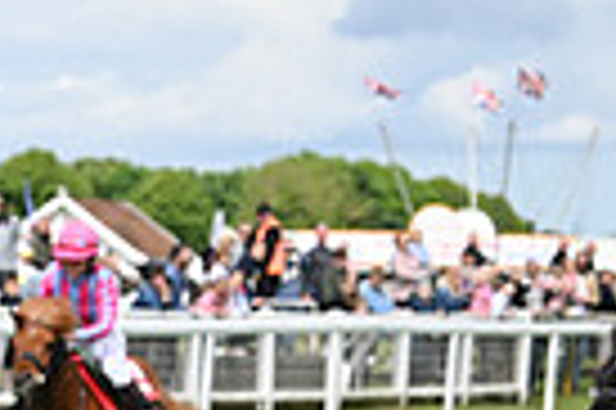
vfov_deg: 4.6
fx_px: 5076
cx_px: -562
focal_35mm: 297
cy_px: 710
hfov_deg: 6.7
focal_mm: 70
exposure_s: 1/2000
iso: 400
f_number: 5.6
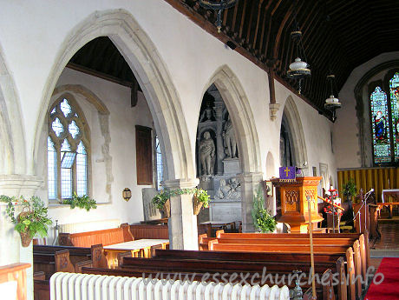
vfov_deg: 37.7
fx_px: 438
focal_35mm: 38
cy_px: 150
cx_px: 200
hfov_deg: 49.0
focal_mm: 8
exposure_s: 1/30
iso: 132
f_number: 2.8
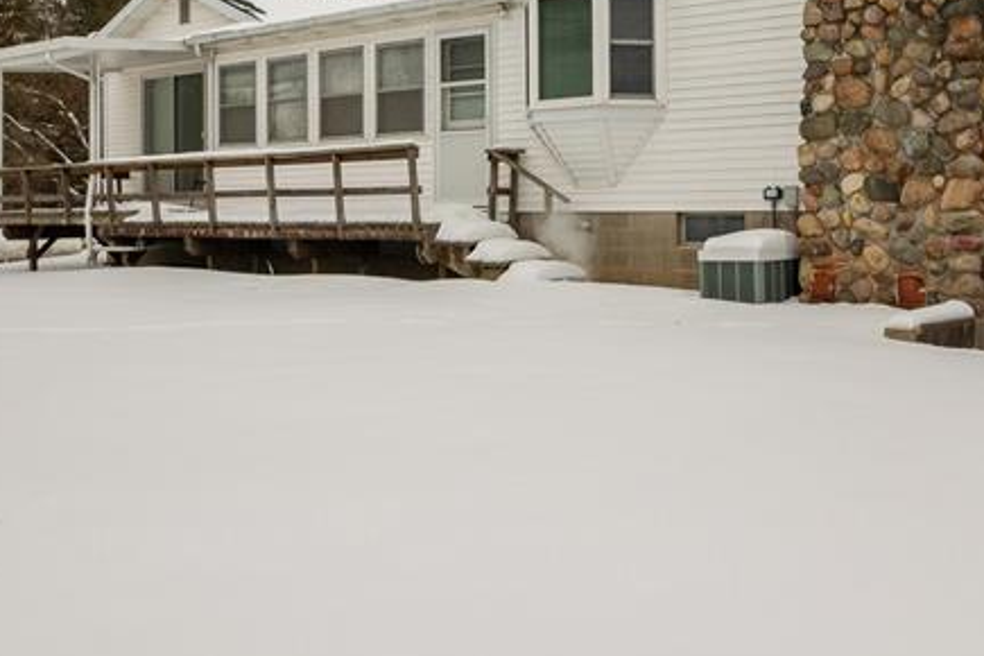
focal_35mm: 40
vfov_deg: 31.2
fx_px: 1093
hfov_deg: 47.8
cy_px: 15
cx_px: 636
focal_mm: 17
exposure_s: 1/1000
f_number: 9
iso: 400
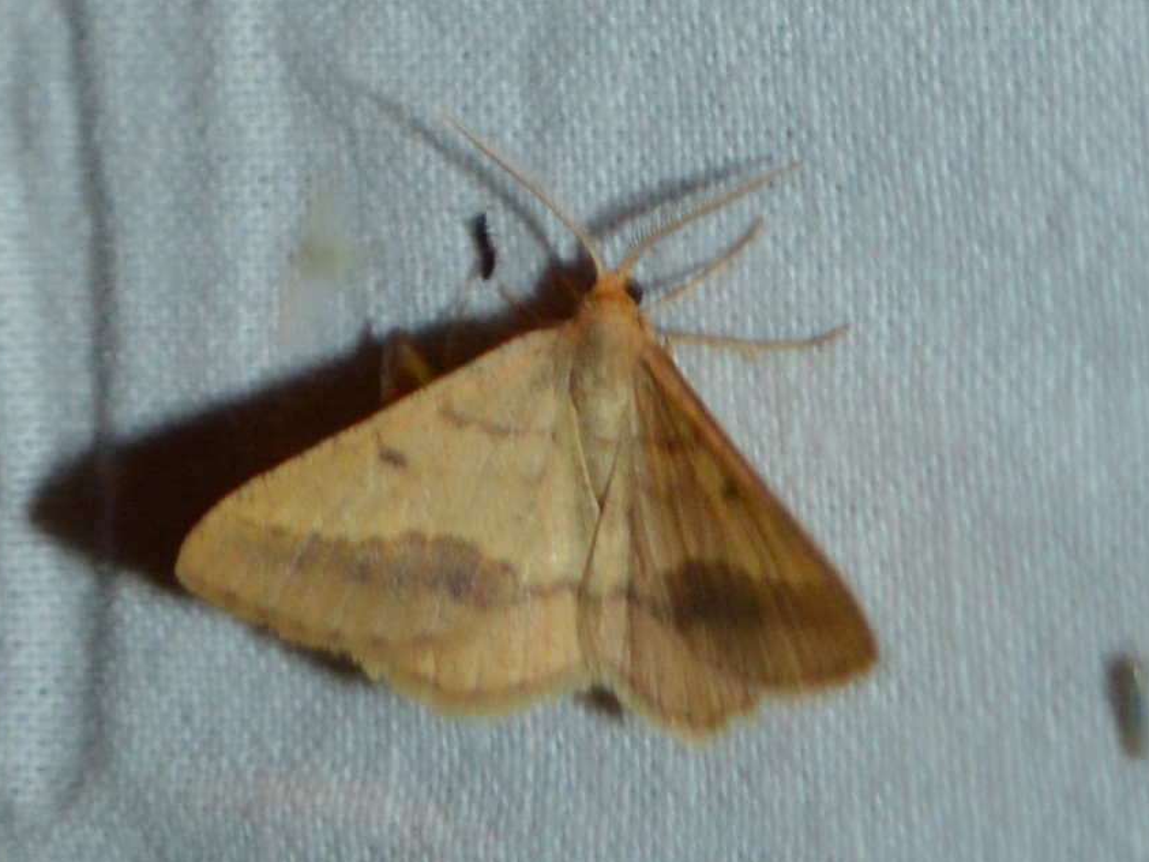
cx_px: 530
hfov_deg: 41.2
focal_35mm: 46
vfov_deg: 31.5
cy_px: 432
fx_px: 1527
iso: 500
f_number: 4.2
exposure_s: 1/60
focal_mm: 28
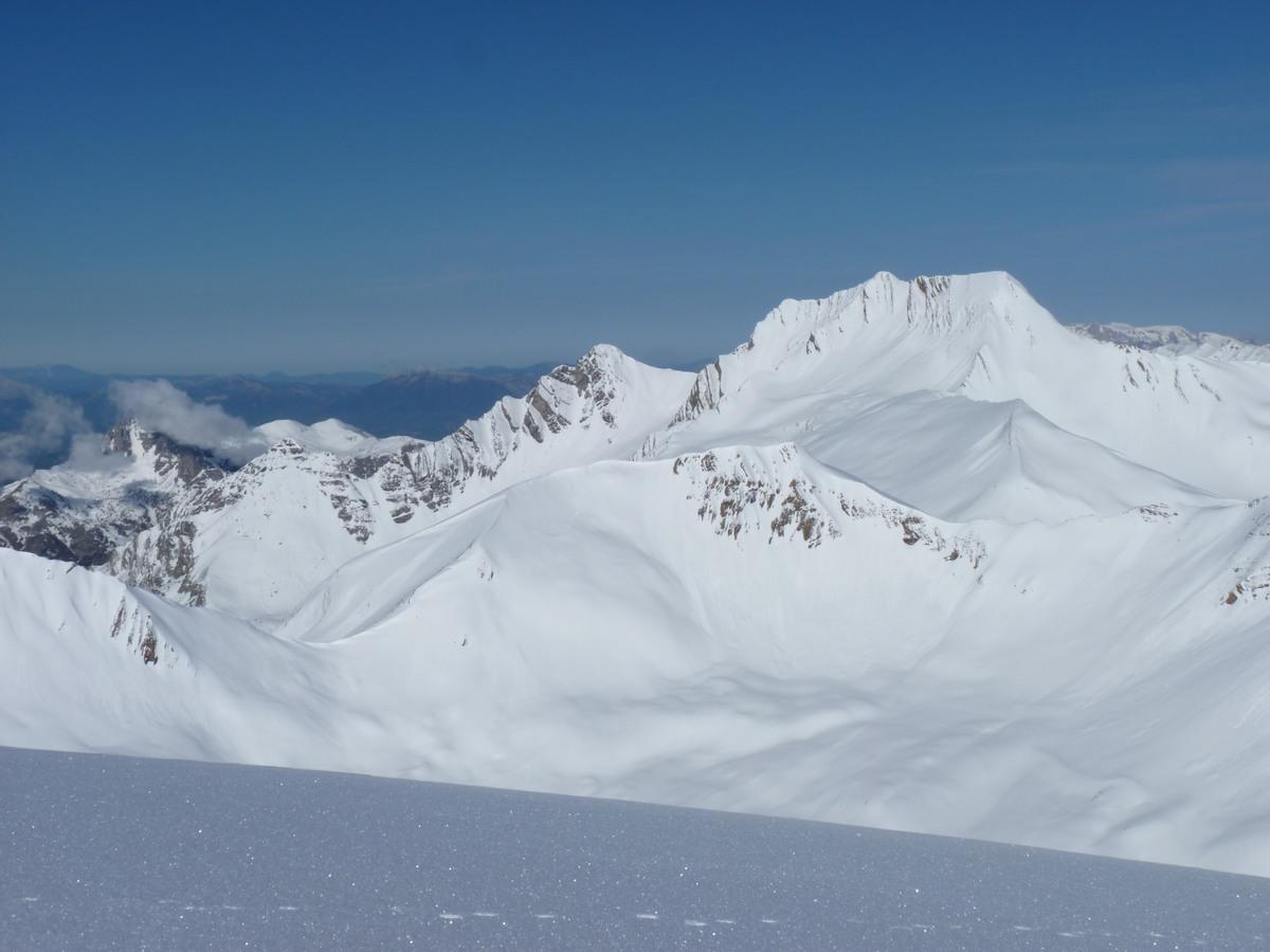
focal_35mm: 55
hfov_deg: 34.9
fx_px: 2018
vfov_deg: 26.6
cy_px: 476
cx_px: 635
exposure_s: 1/640
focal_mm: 9.8
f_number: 8
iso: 80
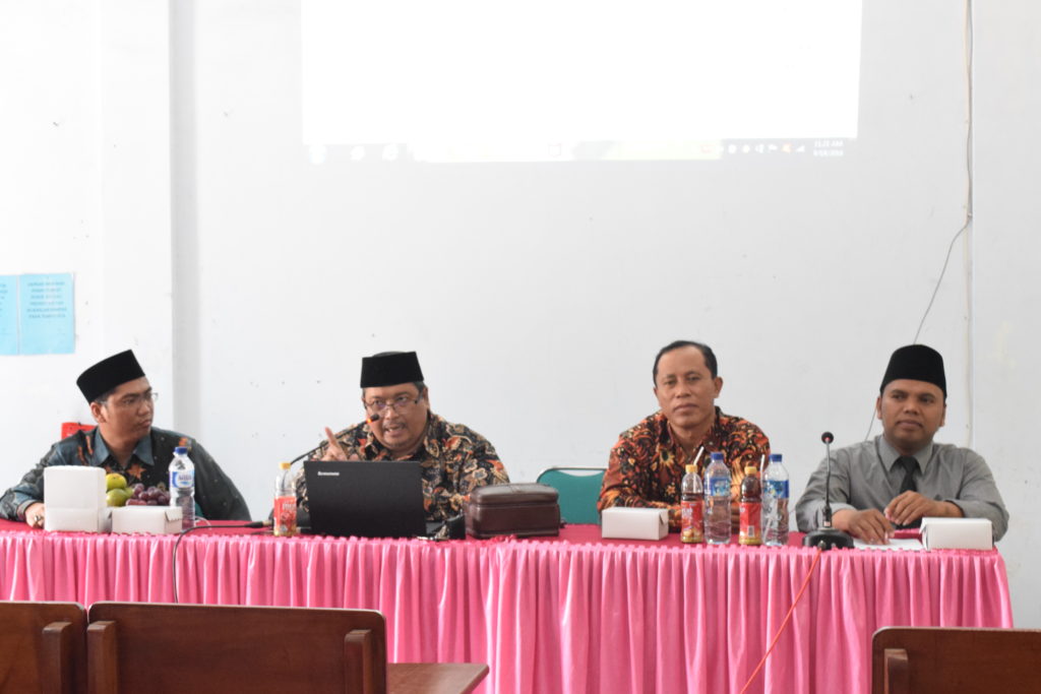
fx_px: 1562
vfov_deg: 25.1
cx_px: 520
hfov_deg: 36.9
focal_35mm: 54
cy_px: 347
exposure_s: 1/25
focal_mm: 36
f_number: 7.1
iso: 3200
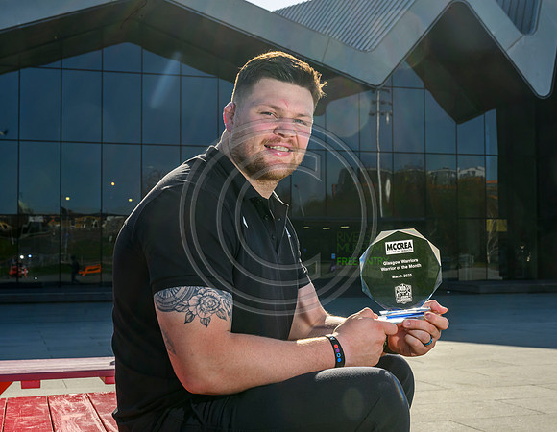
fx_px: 925
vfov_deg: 26.3
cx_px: 342
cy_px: 207
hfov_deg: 33.4
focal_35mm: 57
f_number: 11
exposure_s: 1/250
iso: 200
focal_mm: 47
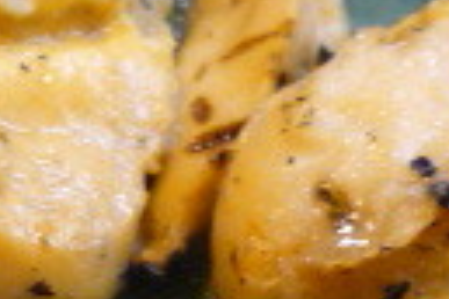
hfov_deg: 11.8
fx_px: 2120
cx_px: -122
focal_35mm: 170
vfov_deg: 8.1
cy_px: 229
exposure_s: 1/25
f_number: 2.8
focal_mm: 5.5
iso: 400
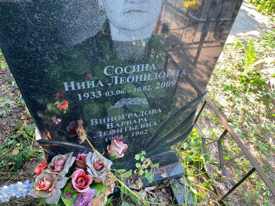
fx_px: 207
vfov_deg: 53.1
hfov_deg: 67.3
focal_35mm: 26
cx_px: 138
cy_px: 103
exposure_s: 1/121
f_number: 1.8
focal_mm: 4.25
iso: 100
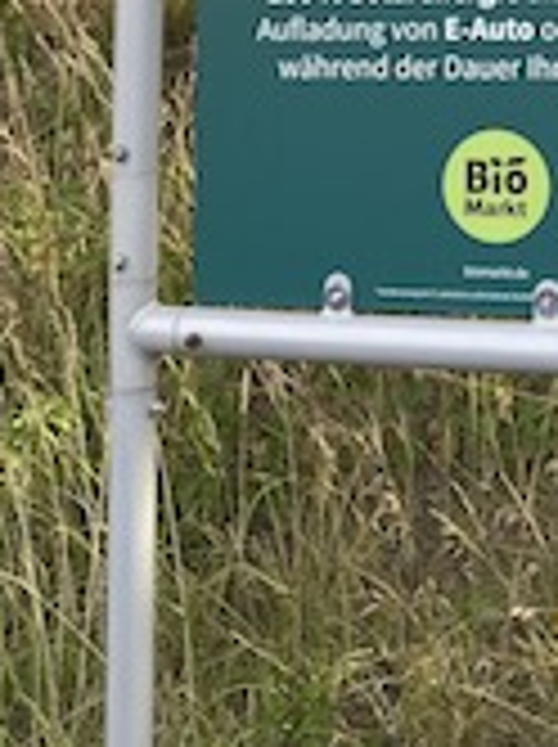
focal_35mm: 58
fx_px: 1250
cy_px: -144
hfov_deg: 23.7
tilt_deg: +4.6
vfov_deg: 28.9
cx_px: 598
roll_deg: -0.2
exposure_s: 1/558
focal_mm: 6.86
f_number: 1.78
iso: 80
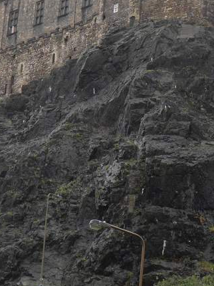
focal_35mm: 131
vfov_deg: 15.0
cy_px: 102
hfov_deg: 11.3
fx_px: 1081
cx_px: 161
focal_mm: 10
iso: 50
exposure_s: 1/80
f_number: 5.2
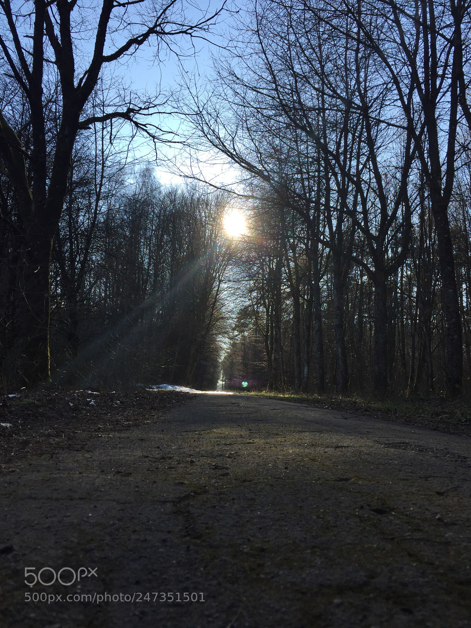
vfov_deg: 61.7
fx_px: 526
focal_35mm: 29
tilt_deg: +8.8
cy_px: 314
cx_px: 236
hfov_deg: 48.2
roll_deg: -3.5
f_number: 2.2
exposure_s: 1/898
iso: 32
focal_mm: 4.15
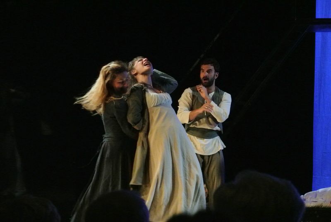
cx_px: 166
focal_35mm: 100
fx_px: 921
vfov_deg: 13.8
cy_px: 111
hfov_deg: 20.4
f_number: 5
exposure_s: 1/100
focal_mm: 37.3
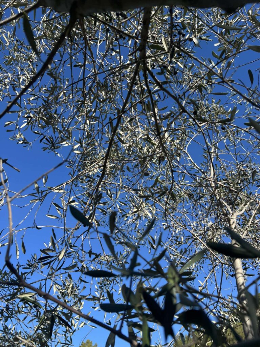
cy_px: 174
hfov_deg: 53.1
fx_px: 260
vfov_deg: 67.3
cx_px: 130
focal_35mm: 26
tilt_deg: +48.6
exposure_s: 1/1934
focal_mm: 5.7
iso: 50
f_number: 1.5
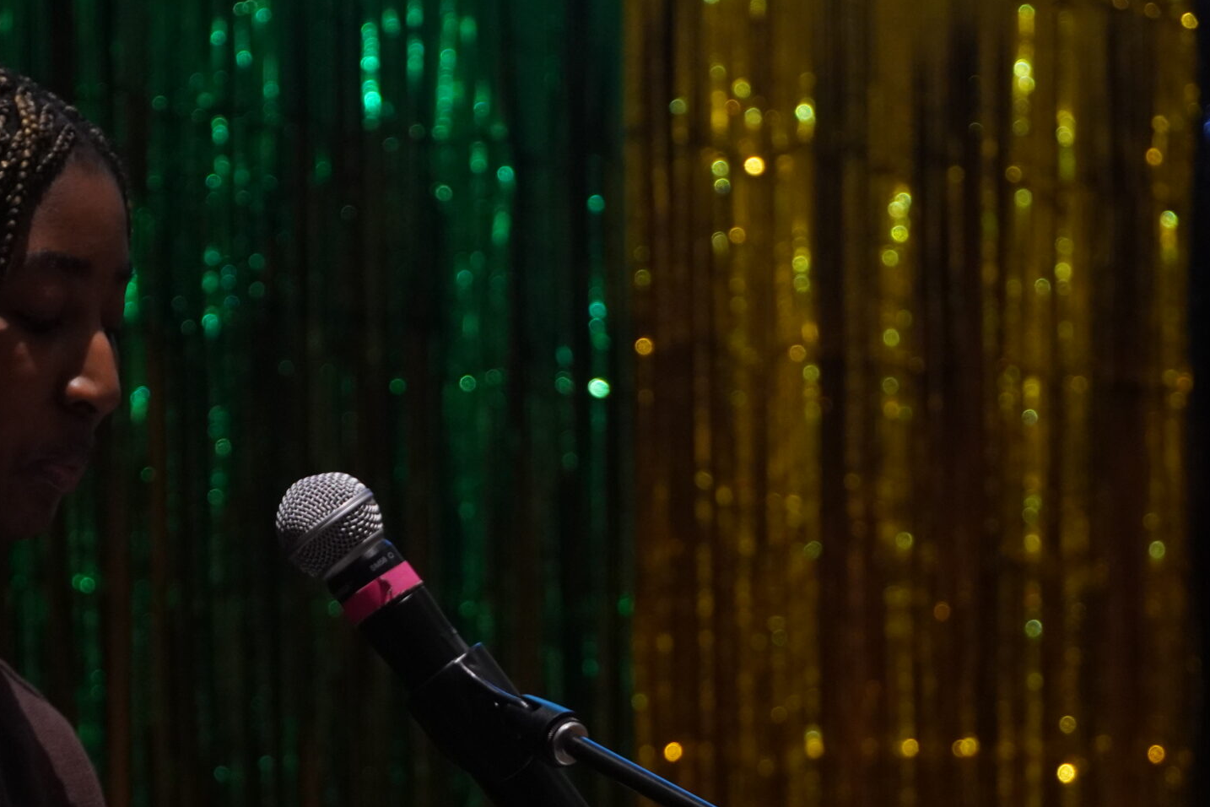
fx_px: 6752
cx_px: 251
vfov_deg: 6.8
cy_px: 711
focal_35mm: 201
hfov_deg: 10.2
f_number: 5.6
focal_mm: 75
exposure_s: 1/25
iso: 1600
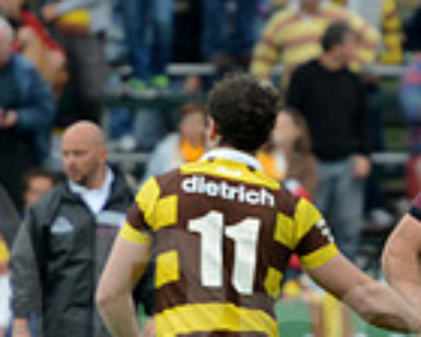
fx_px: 9482
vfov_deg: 2.0
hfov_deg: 2.5
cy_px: 317
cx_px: 337
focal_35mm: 761
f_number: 2.8
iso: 1000
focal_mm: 195
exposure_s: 1/500
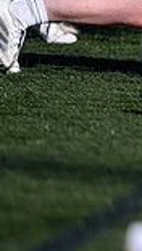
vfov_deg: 1.4
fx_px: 10427
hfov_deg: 0.8
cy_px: 49
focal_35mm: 1561
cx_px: 389
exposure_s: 1/5000
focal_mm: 400
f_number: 3.2
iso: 500
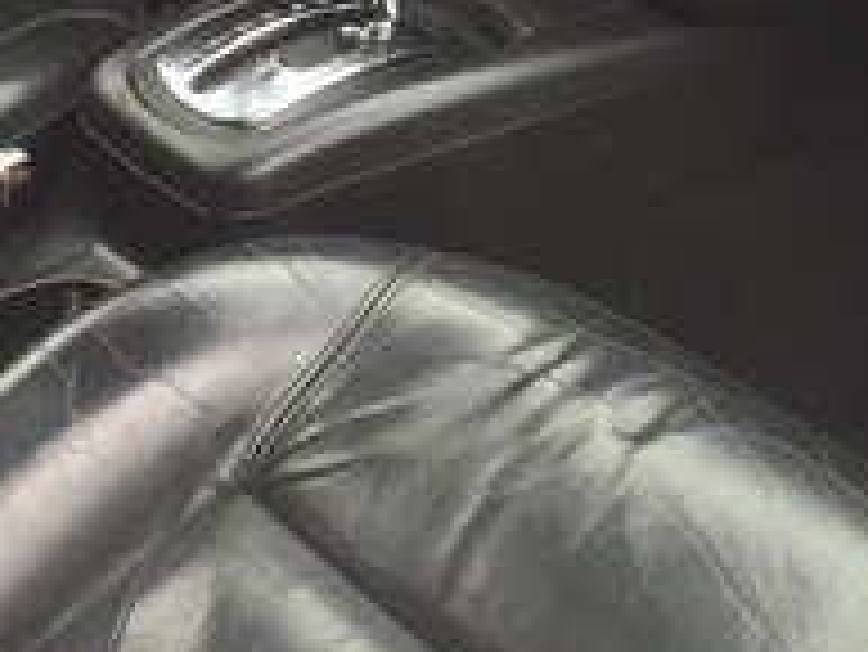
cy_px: -407
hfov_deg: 19.5
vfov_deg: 13.8
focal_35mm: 99
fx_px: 2484
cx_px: 765
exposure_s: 1/33
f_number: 2.2
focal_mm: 4.15
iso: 32
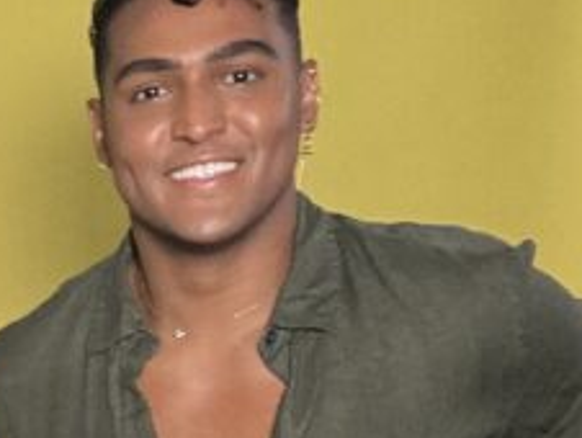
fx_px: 1750
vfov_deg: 13.6
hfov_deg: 16.4
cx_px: -404
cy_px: 616
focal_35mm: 104
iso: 64
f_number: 1.9
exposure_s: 1/120
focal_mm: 2.69
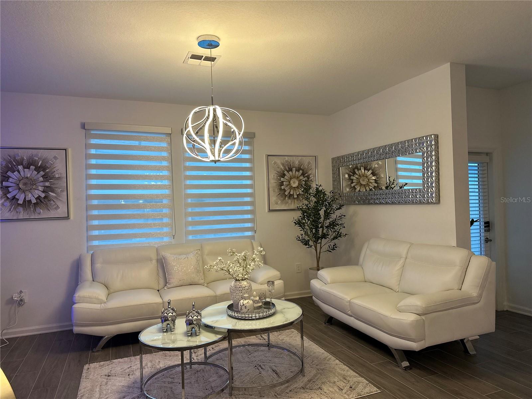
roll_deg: +1.4
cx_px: 266
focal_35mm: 24
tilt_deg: +1.7
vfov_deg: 56.8
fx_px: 369
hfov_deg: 71.6
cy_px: 200
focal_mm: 6.86
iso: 125
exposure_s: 1/60
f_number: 1.78
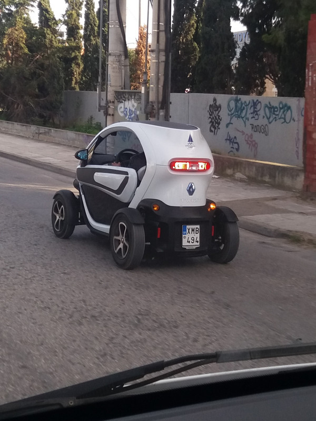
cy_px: 210
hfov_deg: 49.7
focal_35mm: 28
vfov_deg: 63.4
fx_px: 341
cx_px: 158
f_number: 1.9
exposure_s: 1/459
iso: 64
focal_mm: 3.7
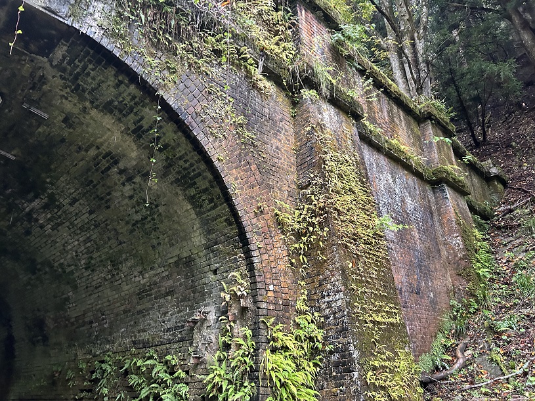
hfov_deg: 67.3
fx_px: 402
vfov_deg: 53.1
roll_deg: +1.7
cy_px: 200
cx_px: 268
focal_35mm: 26
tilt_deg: +22.0
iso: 500
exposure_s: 1/41
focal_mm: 5.7
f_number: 1.5
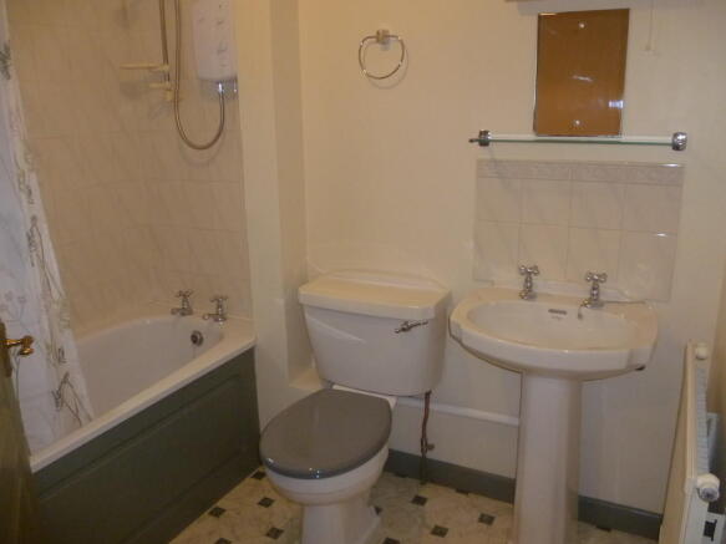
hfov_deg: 63.5
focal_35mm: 28
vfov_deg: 49.7
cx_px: 363
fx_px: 587
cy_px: 272
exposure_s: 1/60
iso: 320
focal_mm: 5
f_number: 2.8
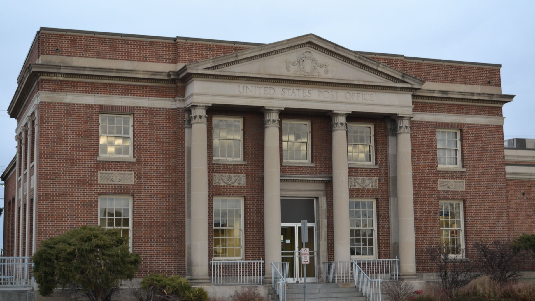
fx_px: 816
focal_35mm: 58
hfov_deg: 36.3
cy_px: 153
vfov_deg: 20.9
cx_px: 267
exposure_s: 1/50
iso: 400
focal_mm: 35
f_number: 5
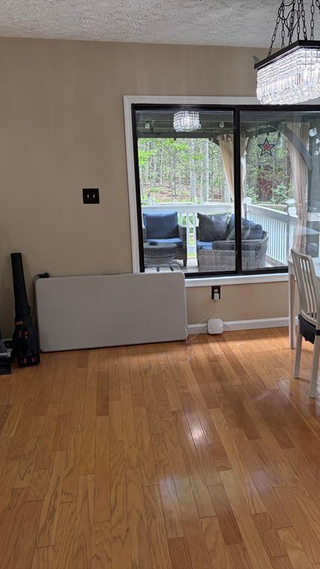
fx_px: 573
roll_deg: +0.9
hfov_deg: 30.5
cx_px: 251
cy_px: 283
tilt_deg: -13.1
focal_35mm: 38
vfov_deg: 52.8
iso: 125
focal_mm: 5.96
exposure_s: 1/203
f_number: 1.6
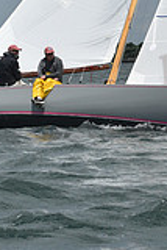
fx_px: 2166
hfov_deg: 4.4
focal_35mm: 312
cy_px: -172
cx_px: 79
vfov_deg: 6.5
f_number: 9
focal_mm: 86
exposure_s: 1/1250
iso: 250
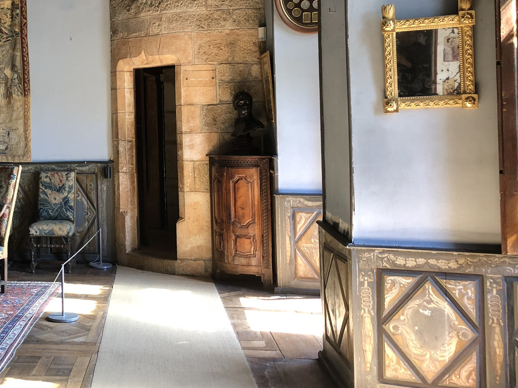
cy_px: 135
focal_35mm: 50
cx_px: 65
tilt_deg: +0.6
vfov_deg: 28.9
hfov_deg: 36.2
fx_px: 748
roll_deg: +2.3
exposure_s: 1/25
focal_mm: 4
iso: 40
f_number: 1.8
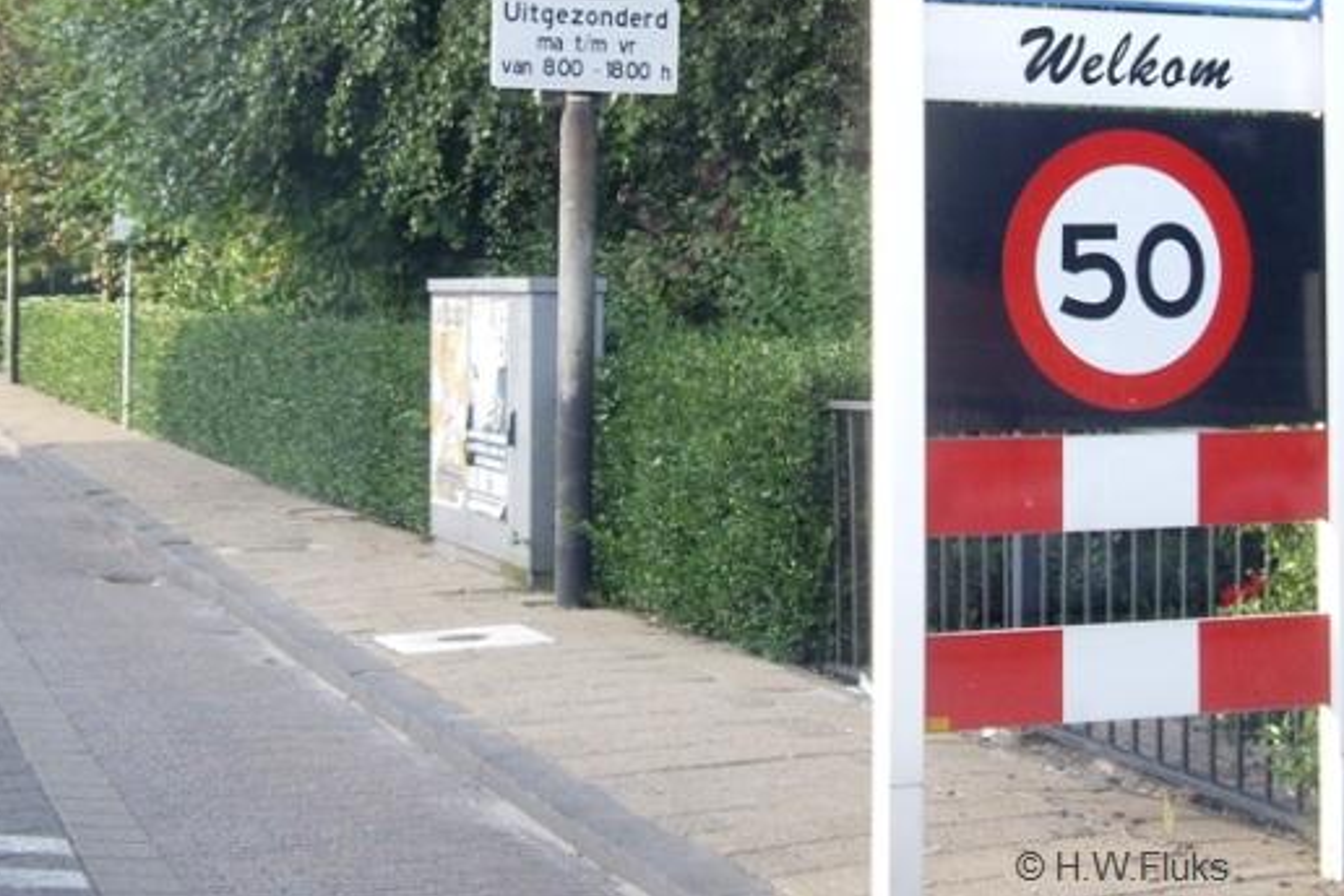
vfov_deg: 27.3
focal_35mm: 49
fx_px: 1829
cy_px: 273
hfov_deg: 40.2
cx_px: 563
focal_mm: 7.9
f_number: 2.8
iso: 100
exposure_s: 1/80
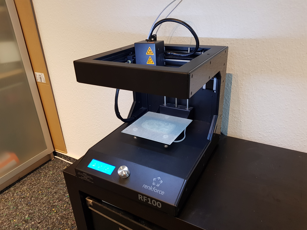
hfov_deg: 67.3
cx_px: 154
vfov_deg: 53.1
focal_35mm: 26
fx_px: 231
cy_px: 115
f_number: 1.7
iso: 200
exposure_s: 1/16
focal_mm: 4.2
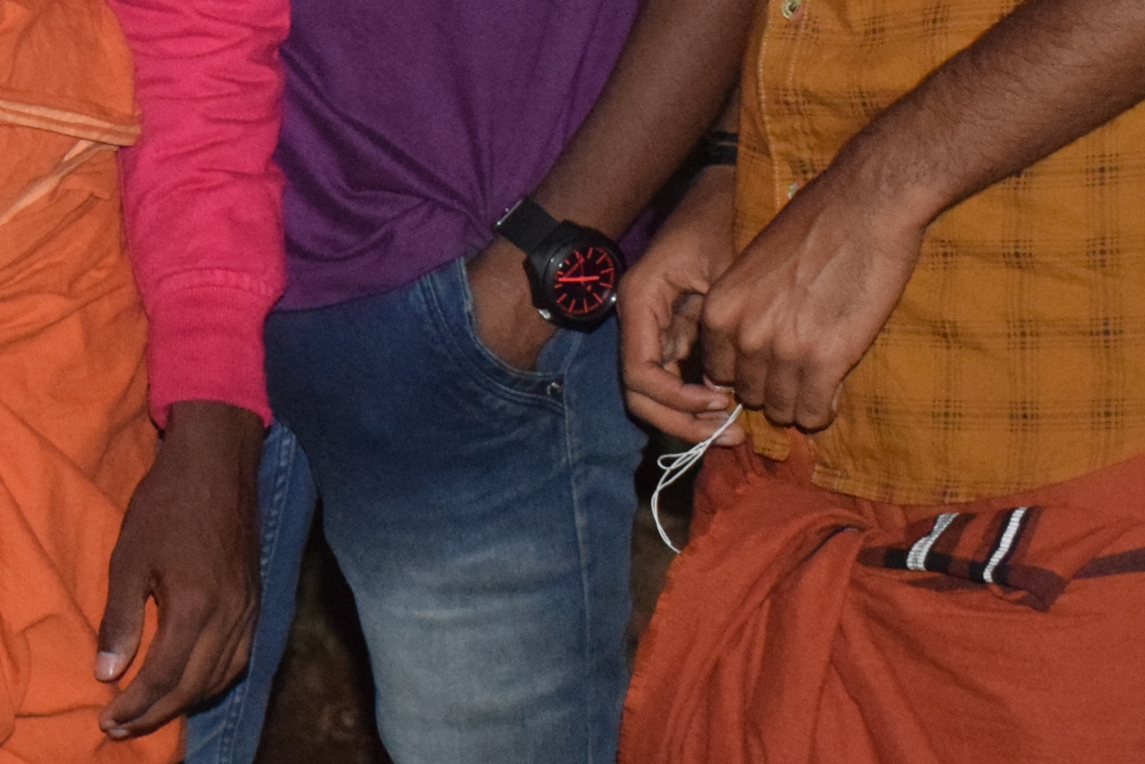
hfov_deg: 12.1
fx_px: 5248
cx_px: -322
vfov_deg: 8.2
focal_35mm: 165
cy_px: -213
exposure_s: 1/60
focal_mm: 32
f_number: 4.5
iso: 3200
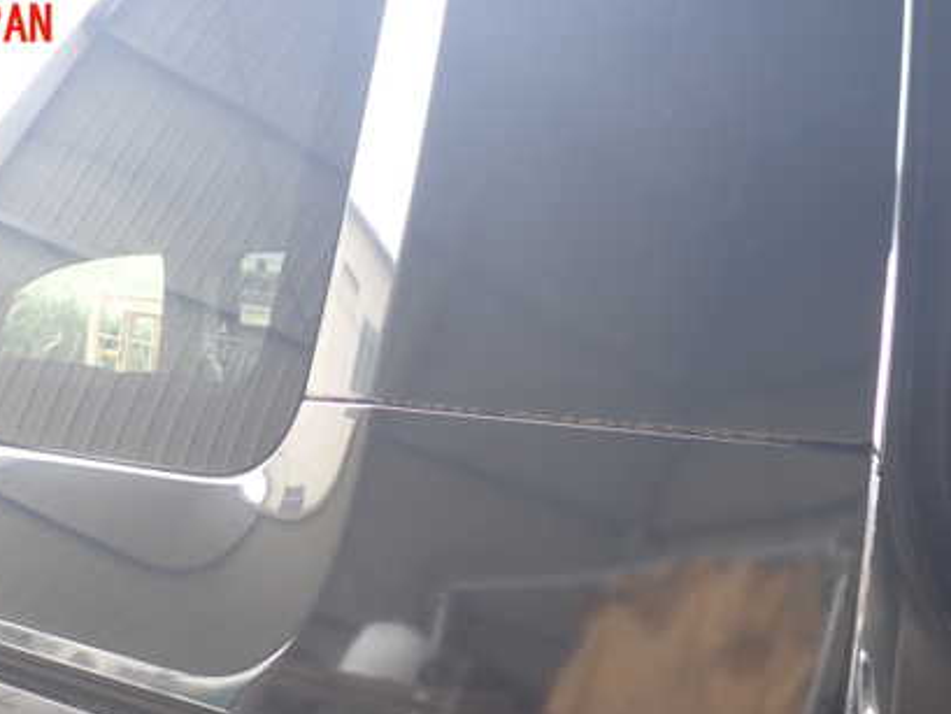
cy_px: 521
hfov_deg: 42.4
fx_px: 1209
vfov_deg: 32.4
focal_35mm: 44
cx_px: 328
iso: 100
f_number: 2.3
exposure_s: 1/60
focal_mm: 5.4
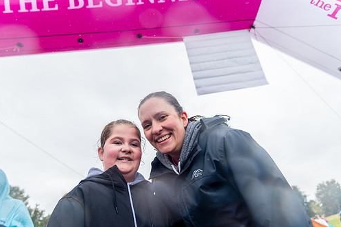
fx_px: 265
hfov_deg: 65.3
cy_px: 131
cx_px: 152
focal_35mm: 28
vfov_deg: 46.2
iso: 1600
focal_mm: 24
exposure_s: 1/2500
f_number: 4
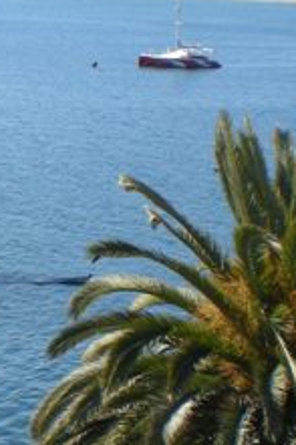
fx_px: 1766
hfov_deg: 9.4
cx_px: -123
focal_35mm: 143
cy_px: 250
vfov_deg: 14.4
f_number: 4.6
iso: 64
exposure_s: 1/267
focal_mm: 6.3
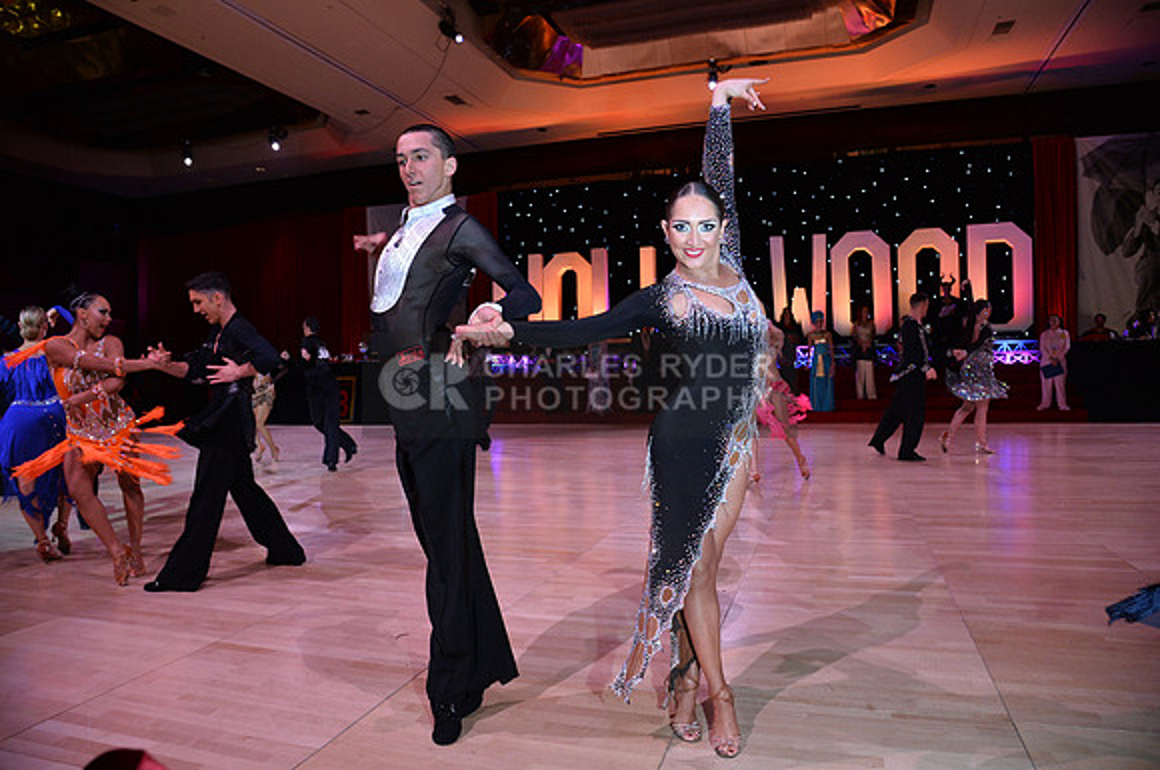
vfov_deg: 53.0
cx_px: 580
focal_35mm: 24
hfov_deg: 73.8
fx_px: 772
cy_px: 385
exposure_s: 1/250
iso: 1600
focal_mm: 24
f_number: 5
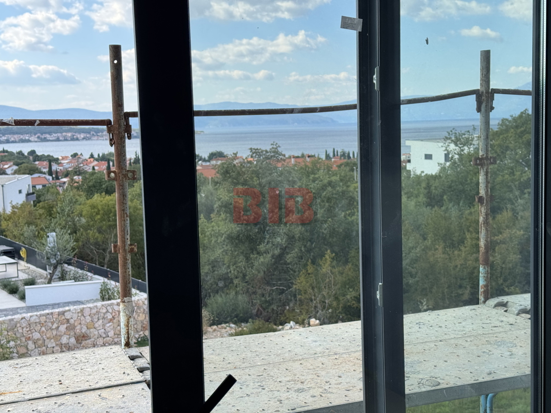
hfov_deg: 39.7
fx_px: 764
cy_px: 206
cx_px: 276
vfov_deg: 30.3
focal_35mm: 48
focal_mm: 6.76
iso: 64
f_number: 1.78
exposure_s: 1/1172
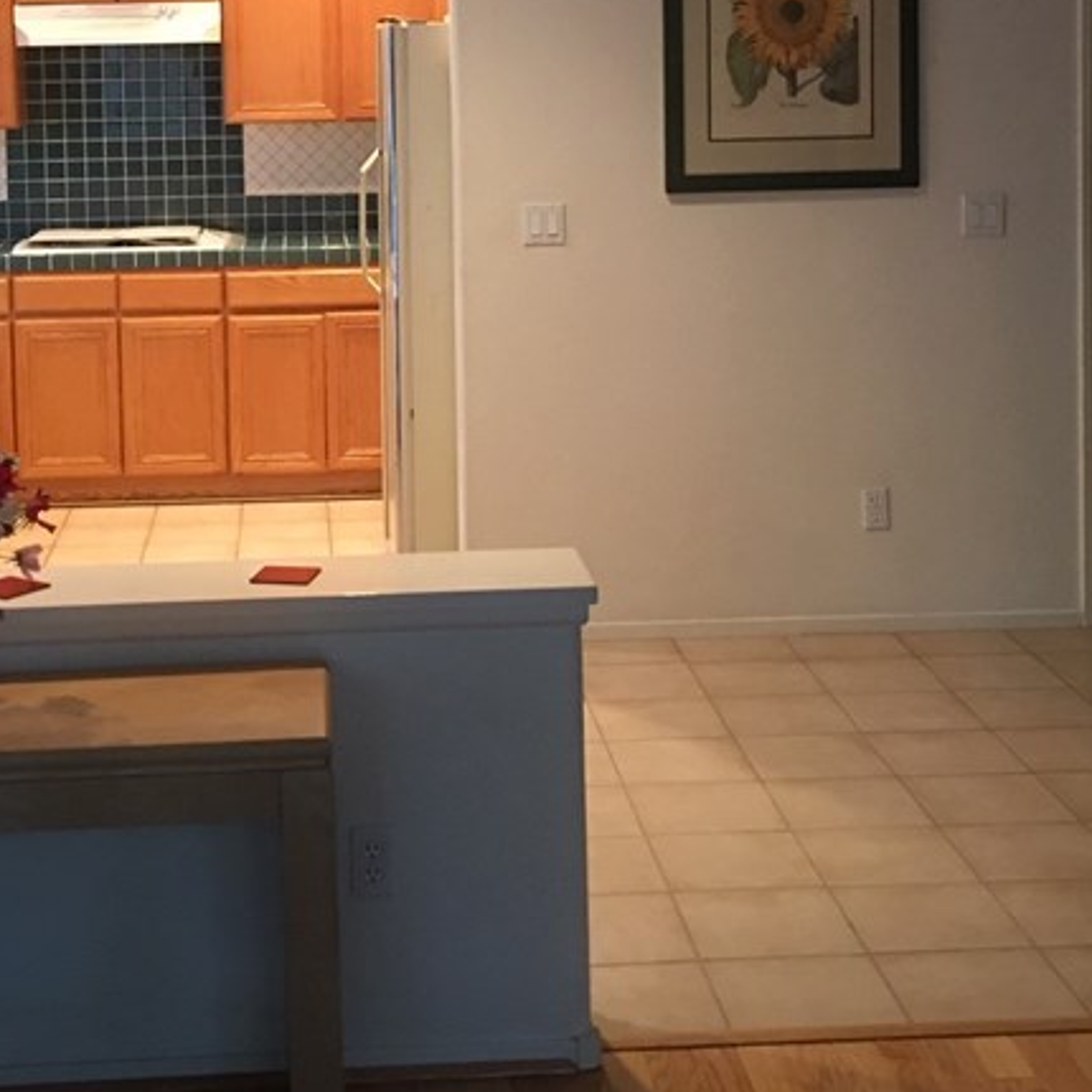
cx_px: 427
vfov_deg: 27.5
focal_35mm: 61
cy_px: 206
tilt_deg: -2.8
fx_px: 2177
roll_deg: +0.2
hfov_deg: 28.1
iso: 100
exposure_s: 1/8
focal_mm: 4.15
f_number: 2.2
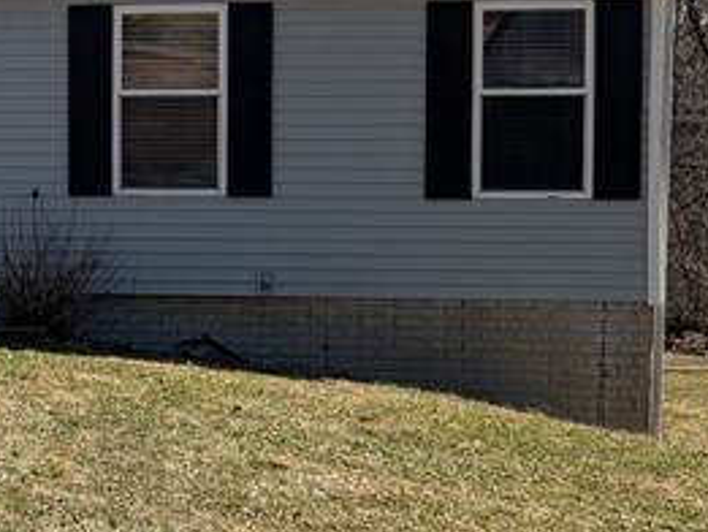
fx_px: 1923
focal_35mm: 94
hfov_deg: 18.8
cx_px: -302
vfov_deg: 15.7
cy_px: 163
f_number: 1.68
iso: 23
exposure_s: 1/892
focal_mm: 6.9
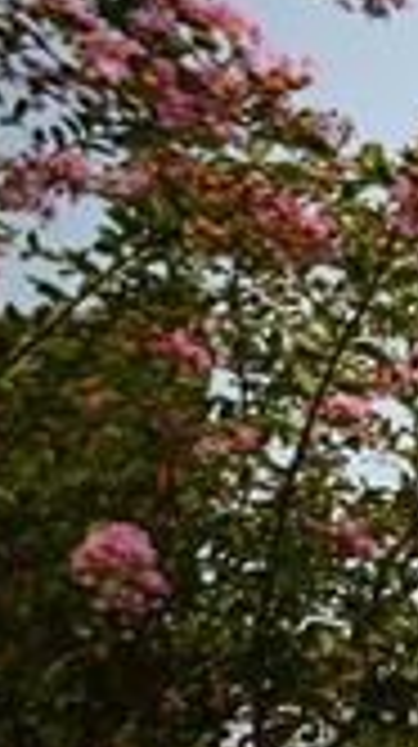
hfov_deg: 14.1
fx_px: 810
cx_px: 1065
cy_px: 551
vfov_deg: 47.8
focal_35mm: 41
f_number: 4
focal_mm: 13
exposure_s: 1/20
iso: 100
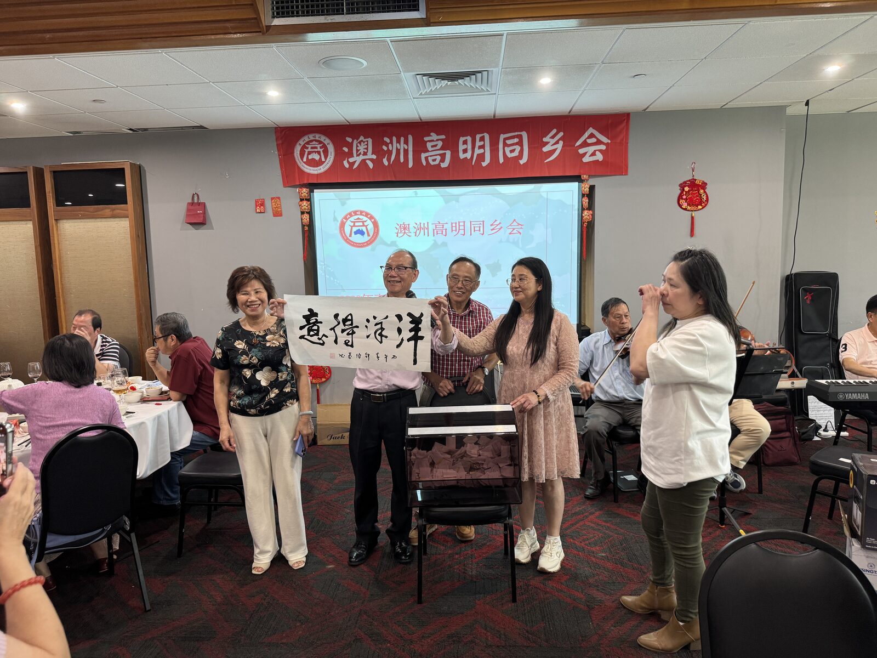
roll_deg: +2.0
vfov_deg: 56.8
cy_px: 329
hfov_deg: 71.6
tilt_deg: -5.1
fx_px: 608
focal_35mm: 24
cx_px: 438
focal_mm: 6.76
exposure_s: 1/50
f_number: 1.78
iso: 160
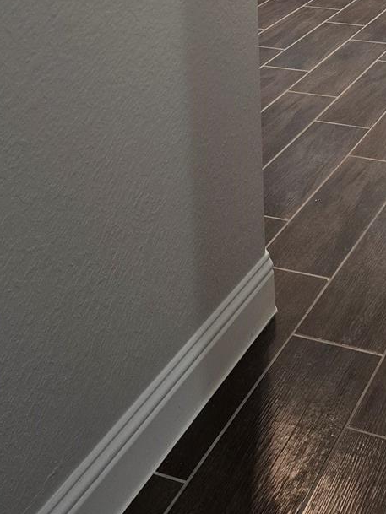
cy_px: -51
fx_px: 862
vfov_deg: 29.9
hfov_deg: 24.2
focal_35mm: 58
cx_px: 383
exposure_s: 1/120
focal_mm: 6.3
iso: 160
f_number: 1.7
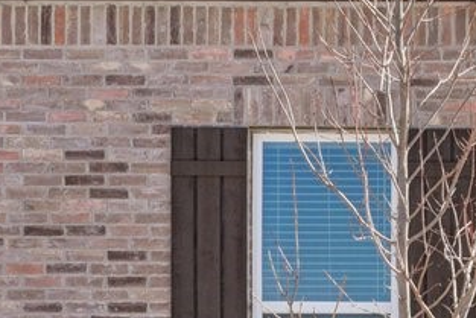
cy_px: 165
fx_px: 3029
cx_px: 590
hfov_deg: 8.9
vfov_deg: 6.0
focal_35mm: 229
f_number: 8
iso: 100
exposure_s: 1/320
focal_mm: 35
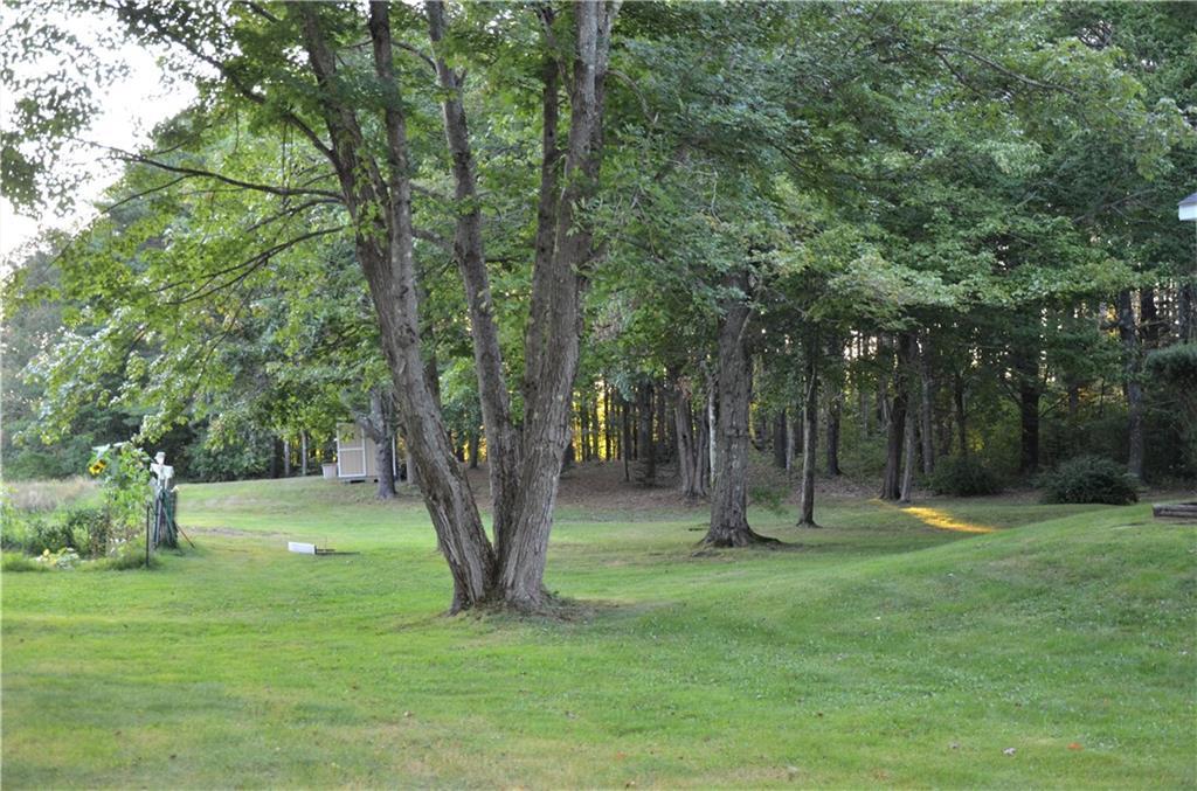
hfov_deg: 46.5
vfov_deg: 31.7
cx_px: 598
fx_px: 1393
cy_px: 396
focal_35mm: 42
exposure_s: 1/60
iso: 400
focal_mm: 28
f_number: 4
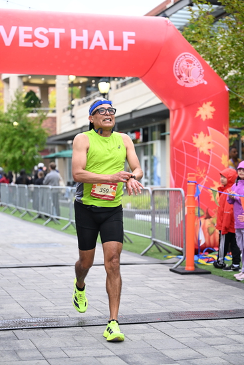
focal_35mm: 70
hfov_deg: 19.5
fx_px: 711
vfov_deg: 28.8
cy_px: 182
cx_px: 122
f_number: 2.8
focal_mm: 70
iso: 1250
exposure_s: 1/1600
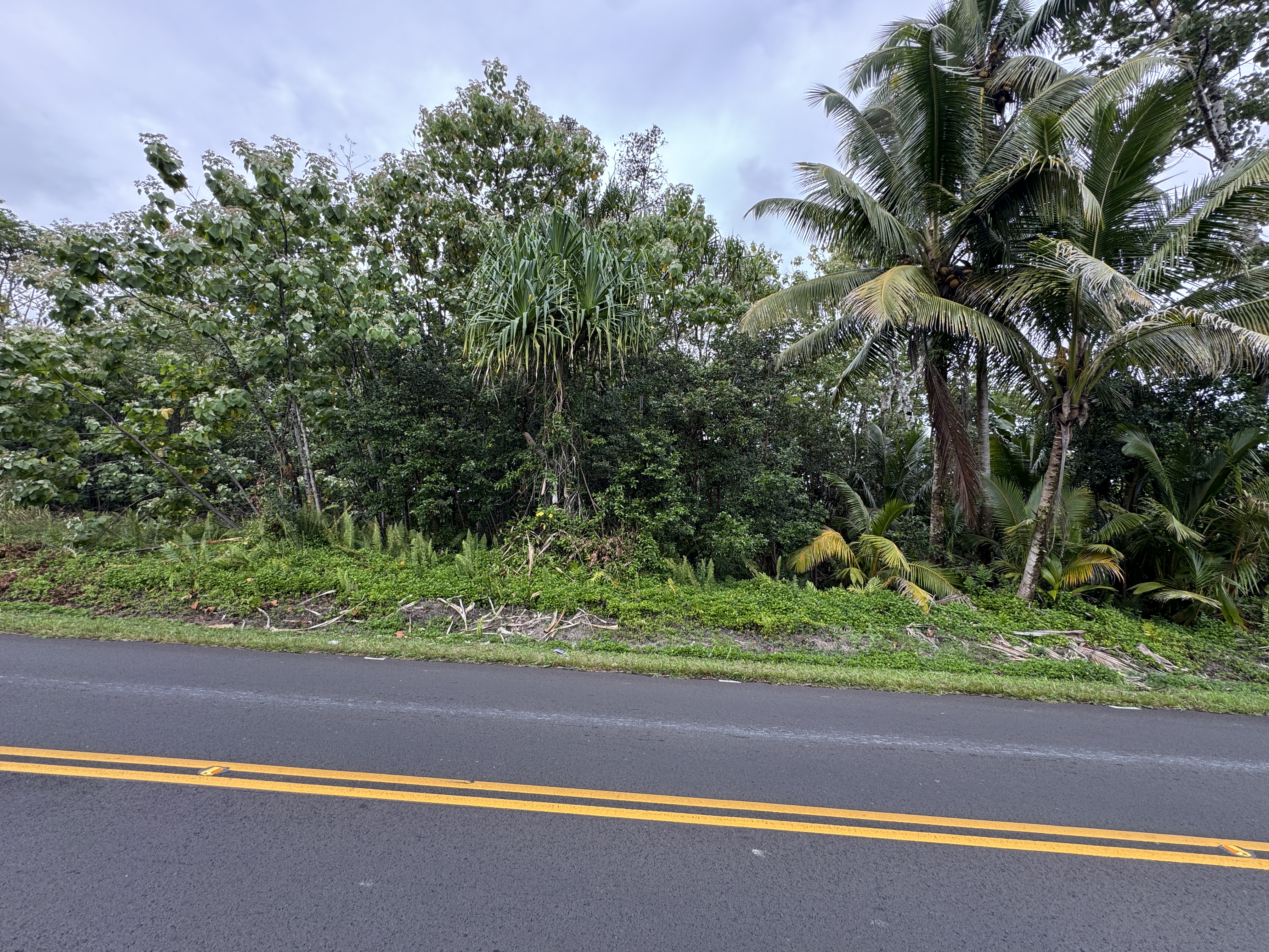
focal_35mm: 14
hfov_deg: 102.1
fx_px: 513
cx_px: 634
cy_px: 476
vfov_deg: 85.7
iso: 40
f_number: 2.2
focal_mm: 2.22
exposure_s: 1/198
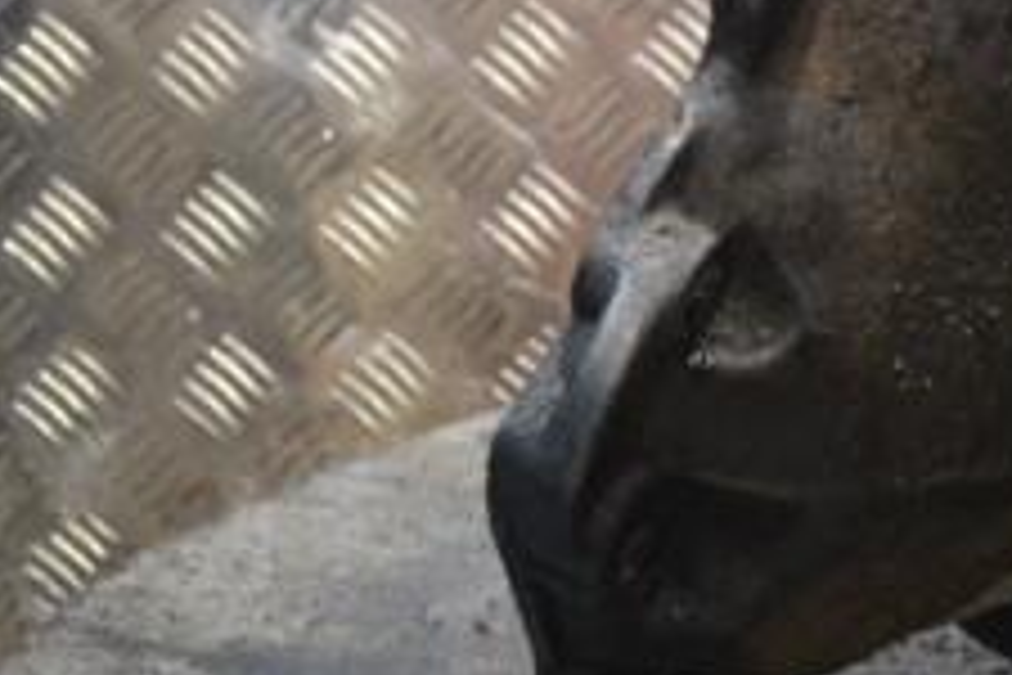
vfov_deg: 9.0
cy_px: 153
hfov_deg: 13.1
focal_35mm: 152
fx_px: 4273
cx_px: 1273
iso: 3200
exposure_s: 1/80
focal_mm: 38
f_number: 5
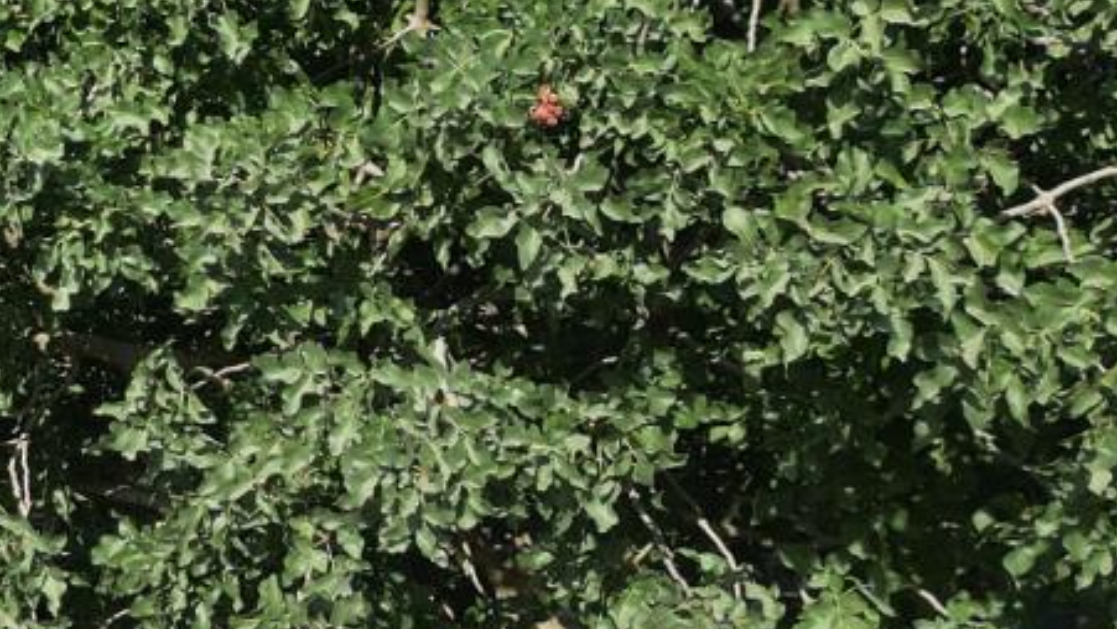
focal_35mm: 87
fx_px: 2578
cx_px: -567
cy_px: 313
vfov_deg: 13.9
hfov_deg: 20.8
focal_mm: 6.72
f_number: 1.7
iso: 100
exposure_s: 1/2000
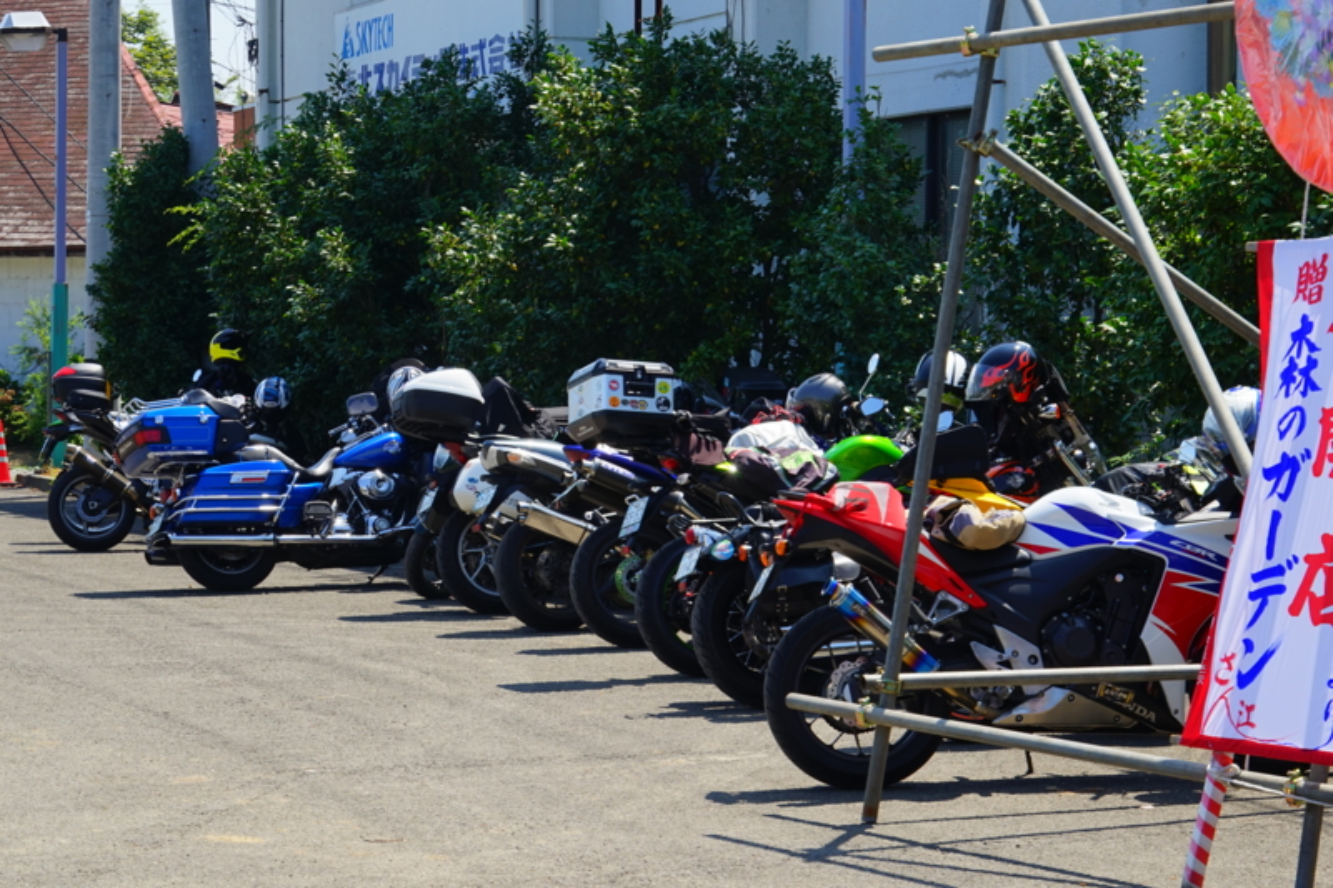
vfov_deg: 12.2
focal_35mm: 112
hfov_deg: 18.3
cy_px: 444
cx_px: 666
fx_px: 4146
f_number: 9
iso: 100
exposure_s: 1/160
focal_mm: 75
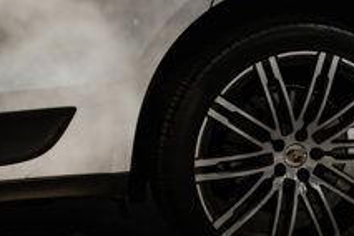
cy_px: 22
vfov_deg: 9.1
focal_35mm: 150
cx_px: 336
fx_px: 1475
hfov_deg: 13.5
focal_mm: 50
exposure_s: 1/500
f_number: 3.2
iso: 640
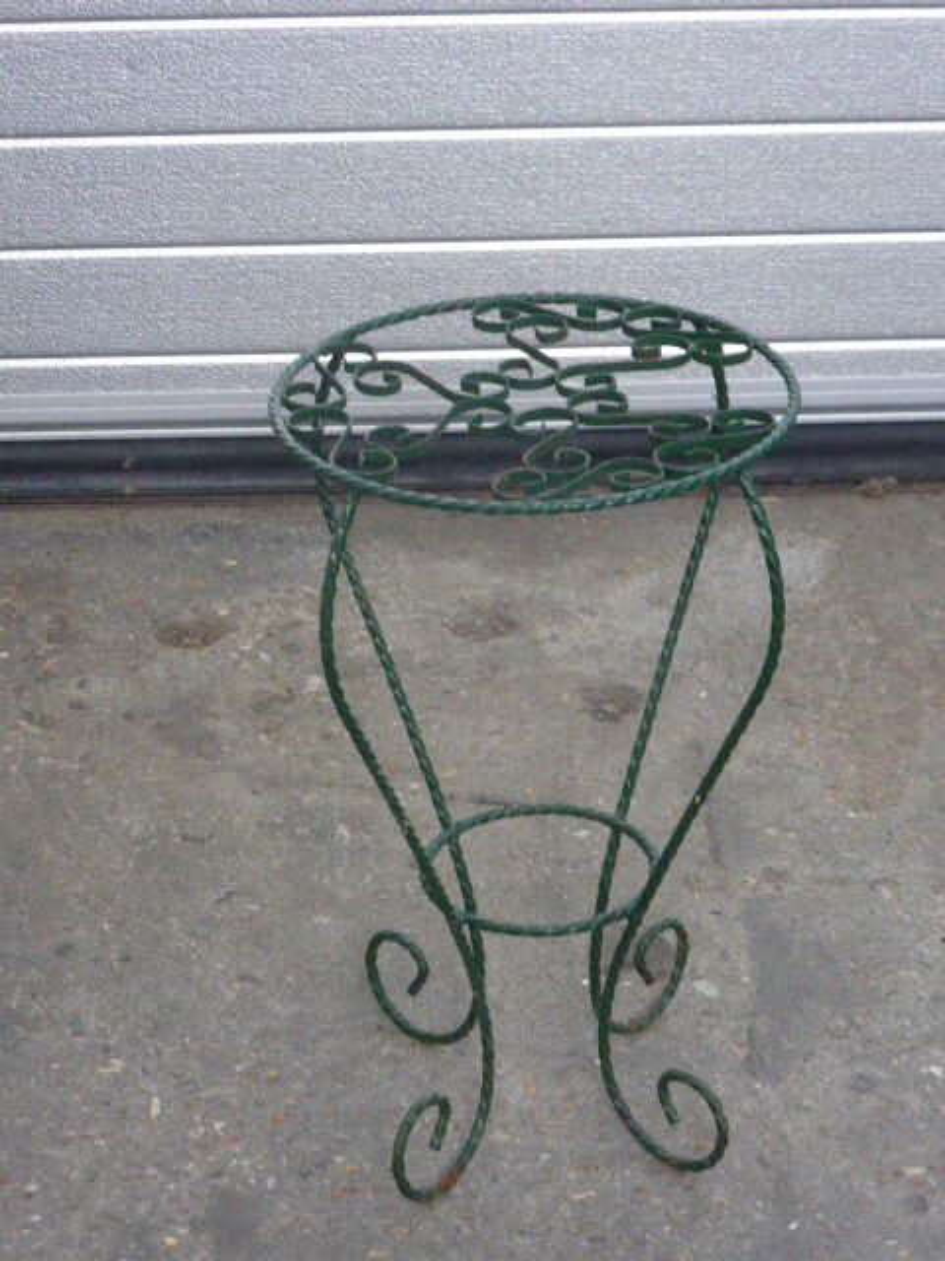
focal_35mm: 97
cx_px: 472
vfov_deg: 20.2
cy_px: 630
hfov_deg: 15.2
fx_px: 3531
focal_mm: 16.1
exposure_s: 1/25
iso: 800
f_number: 5.2
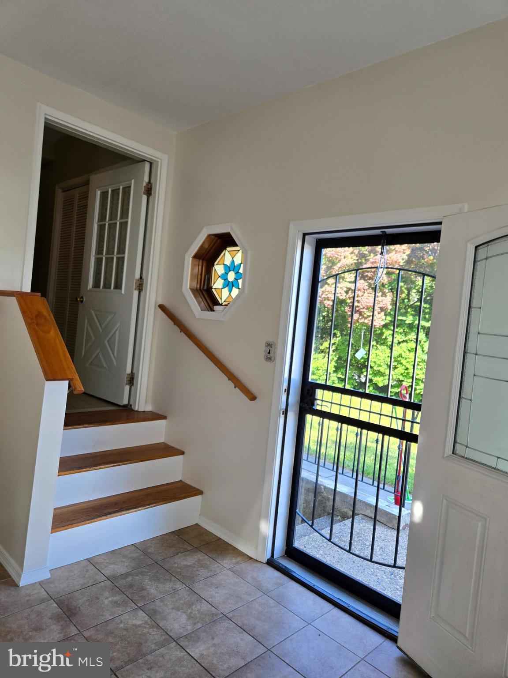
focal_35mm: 23
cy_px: 339
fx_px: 450
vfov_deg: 73.9
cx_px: 254
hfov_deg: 58.9
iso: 64
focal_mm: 5.4
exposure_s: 1/180
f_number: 1.8
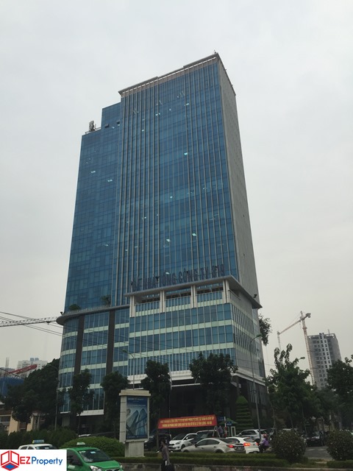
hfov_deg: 48.2
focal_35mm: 29
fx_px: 394
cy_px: 236
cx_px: 176
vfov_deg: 61.7
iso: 32
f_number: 2.2
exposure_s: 1/166
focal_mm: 4.15
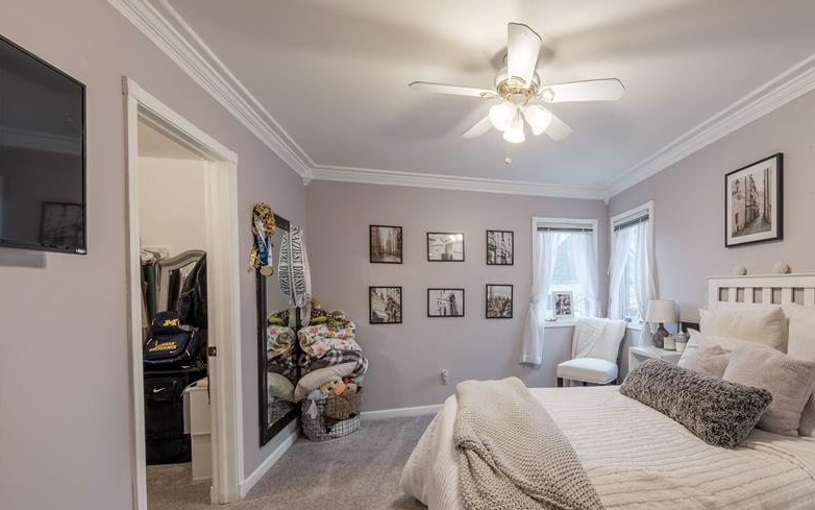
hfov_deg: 94.9
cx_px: 529
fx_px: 355
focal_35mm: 16
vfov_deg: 70.7
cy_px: 298
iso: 400
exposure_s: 1/125
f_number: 7.1
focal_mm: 8
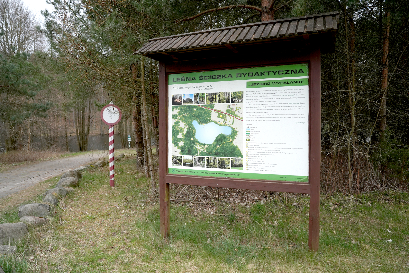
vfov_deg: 53.1
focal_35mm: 24
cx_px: 204
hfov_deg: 73.7
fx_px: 273
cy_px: 136
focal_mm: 24
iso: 640
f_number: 2.8
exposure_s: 1/2500
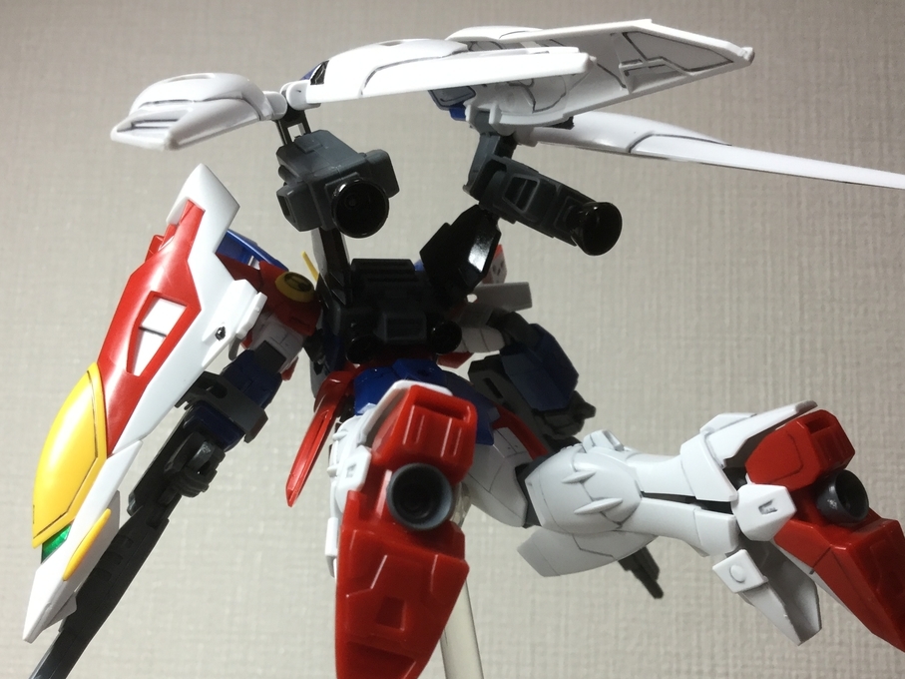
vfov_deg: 34.8
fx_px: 1072
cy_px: 447
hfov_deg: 45.8
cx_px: 431
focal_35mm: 41
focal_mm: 3.3
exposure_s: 1/30
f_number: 2.4
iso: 32
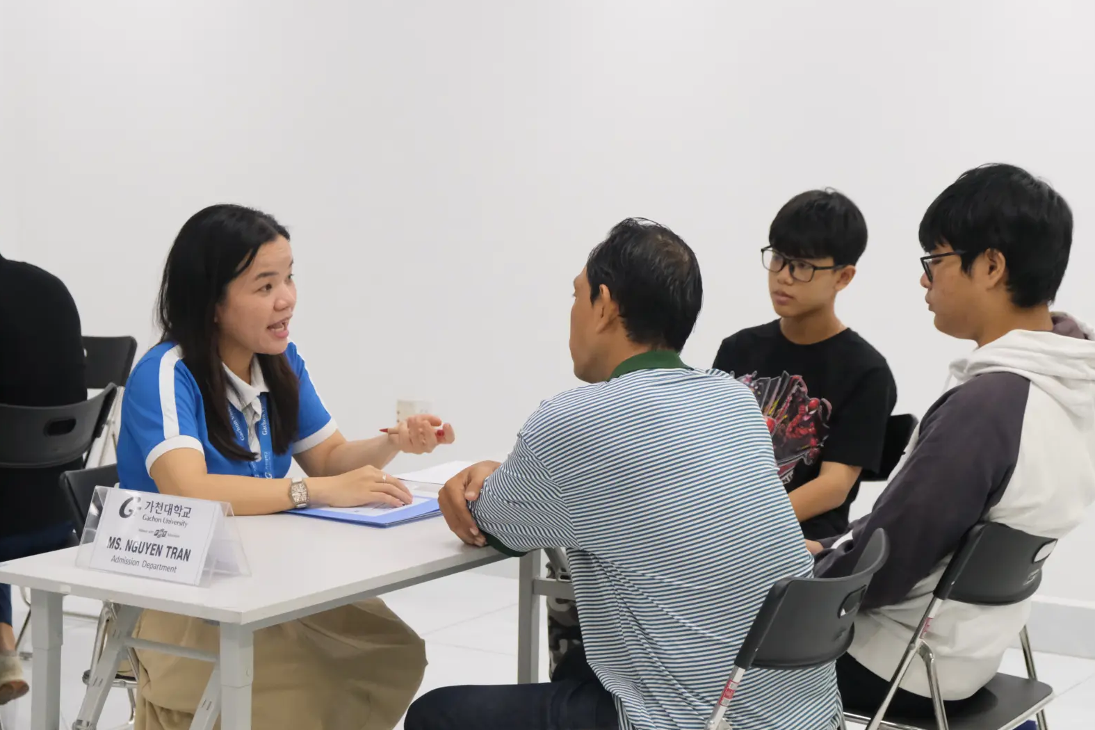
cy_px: 385
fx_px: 2372
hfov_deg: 26.0
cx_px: 515
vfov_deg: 17.5
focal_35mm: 78
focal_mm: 42.5
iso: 6400
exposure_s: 1/250
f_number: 5
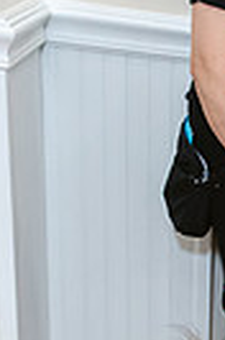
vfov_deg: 19.1
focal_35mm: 105
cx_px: 698
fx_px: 989
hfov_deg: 9.7
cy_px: 323
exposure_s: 1/60
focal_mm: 24
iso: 2500
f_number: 9
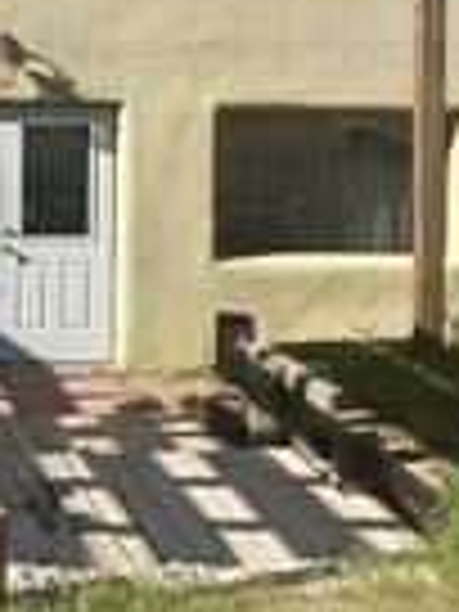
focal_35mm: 88
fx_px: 1556
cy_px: 56
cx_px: -81
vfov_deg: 21.7
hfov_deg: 16.2
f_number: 1.78
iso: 80
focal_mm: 6.76
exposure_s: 1/4975
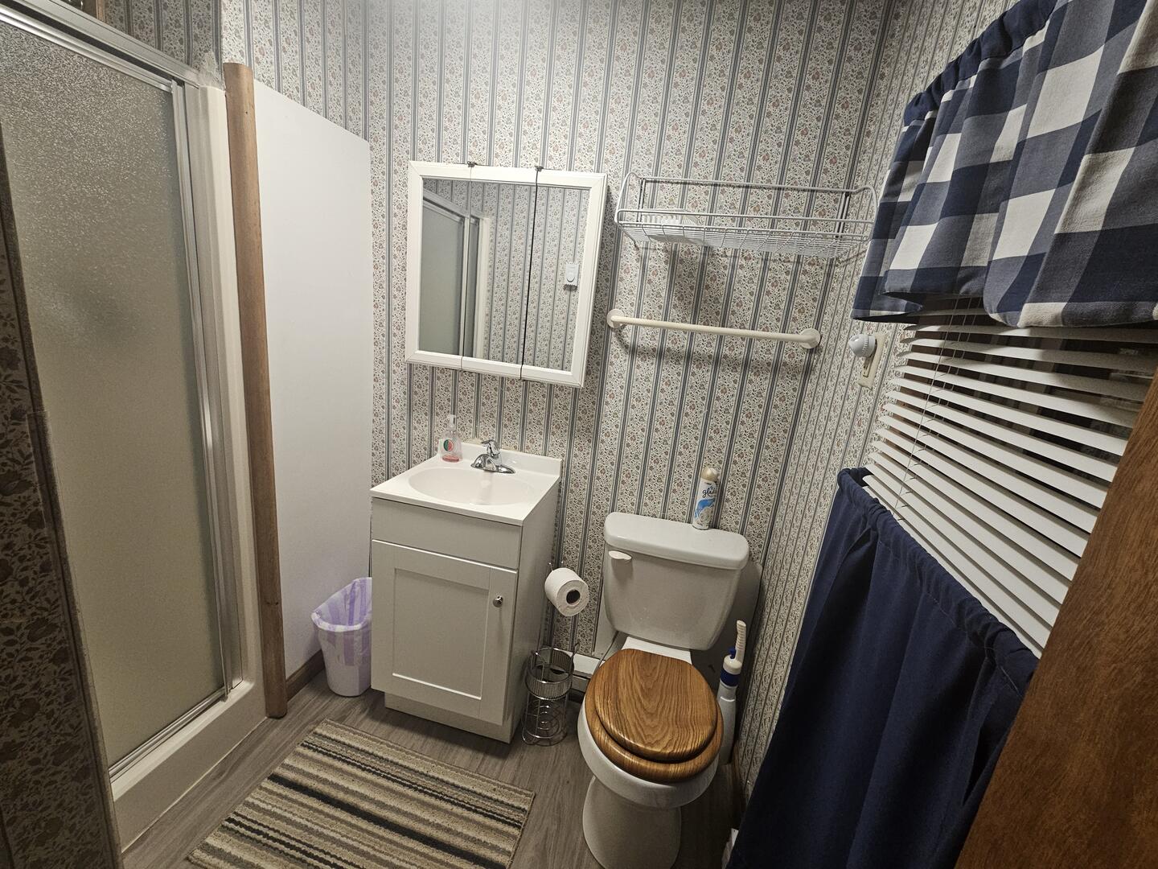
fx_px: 435
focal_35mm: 13
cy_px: 434
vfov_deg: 89.9
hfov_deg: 106.2
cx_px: 579
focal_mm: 2.2
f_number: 2.2
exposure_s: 1/60
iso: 400
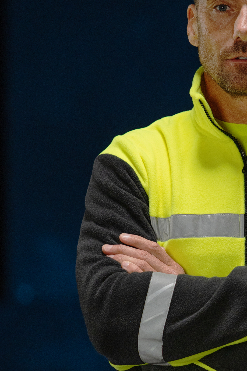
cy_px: 258
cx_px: 273
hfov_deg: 2.7
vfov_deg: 4.1
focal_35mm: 504
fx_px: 5187
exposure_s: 1/160
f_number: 2.8
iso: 800
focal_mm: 200
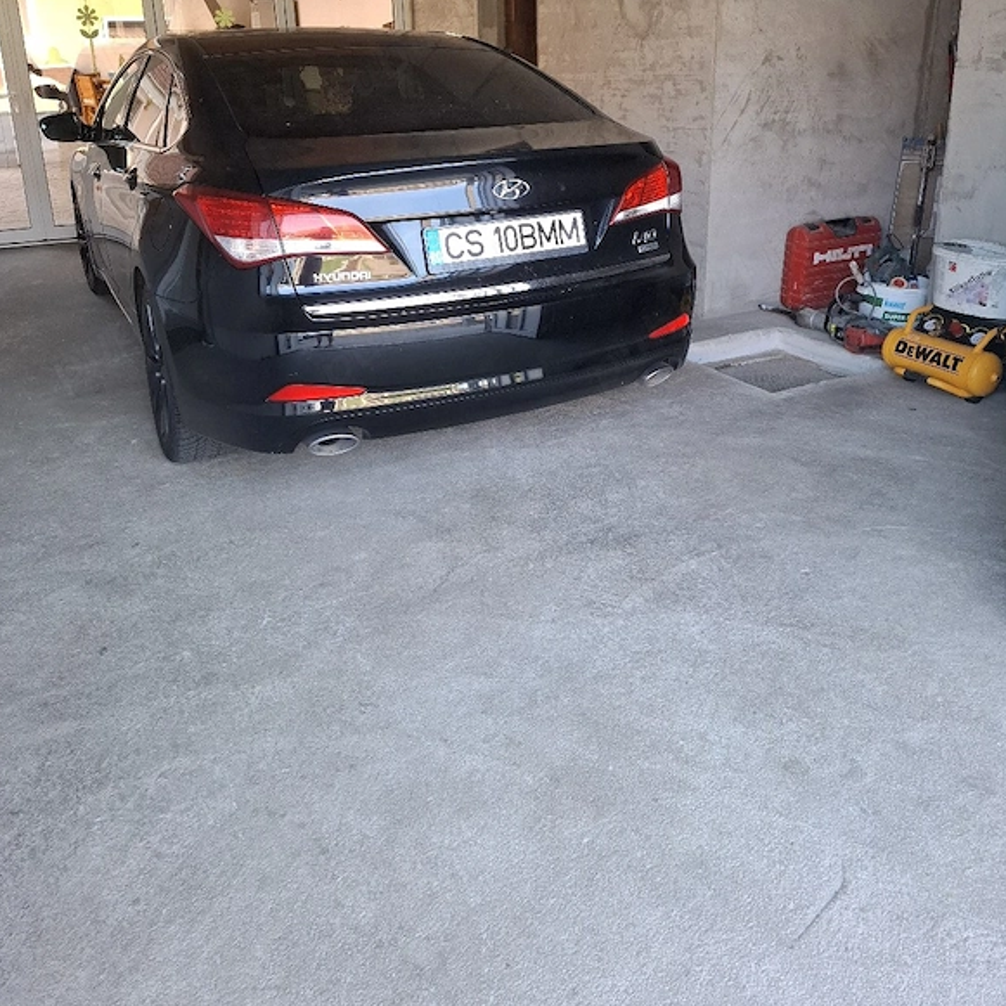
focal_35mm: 28
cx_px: 500
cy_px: 345
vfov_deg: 56.2
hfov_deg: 57.3
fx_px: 921
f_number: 1.8
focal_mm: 5.54
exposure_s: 1/100
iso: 160
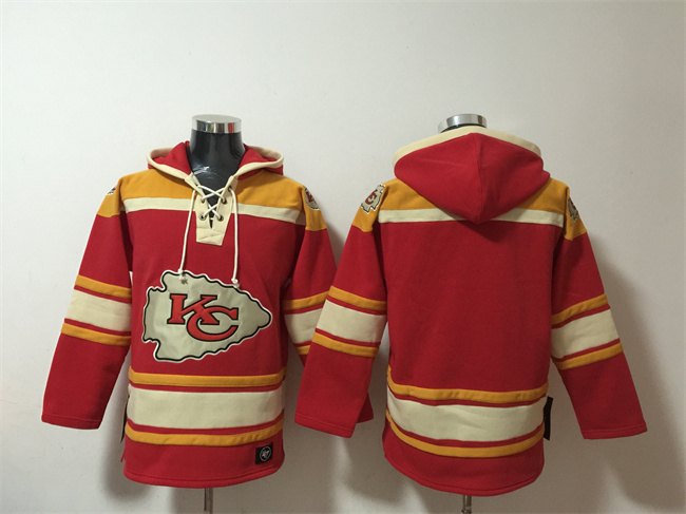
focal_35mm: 29
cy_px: 257
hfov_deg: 61.7
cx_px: 343
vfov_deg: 48.2
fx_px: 574
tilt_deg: -1.2
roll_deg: -2.6
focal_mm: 4.15
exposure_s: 1/8
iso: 125
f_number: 2.2
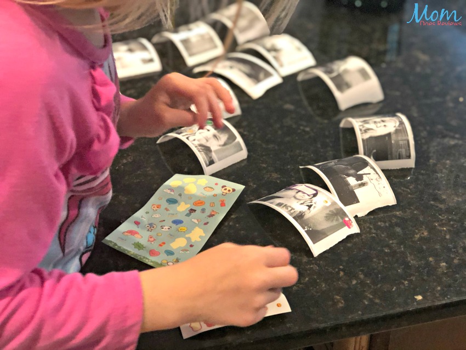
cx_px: 233
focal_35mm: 57
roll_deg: +0.7
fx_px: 768
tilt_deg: -34.1
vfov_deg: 25.7
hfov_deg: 33.8
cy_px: 175
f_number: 2.8
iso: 500
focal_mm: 6.6
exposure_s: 1/30
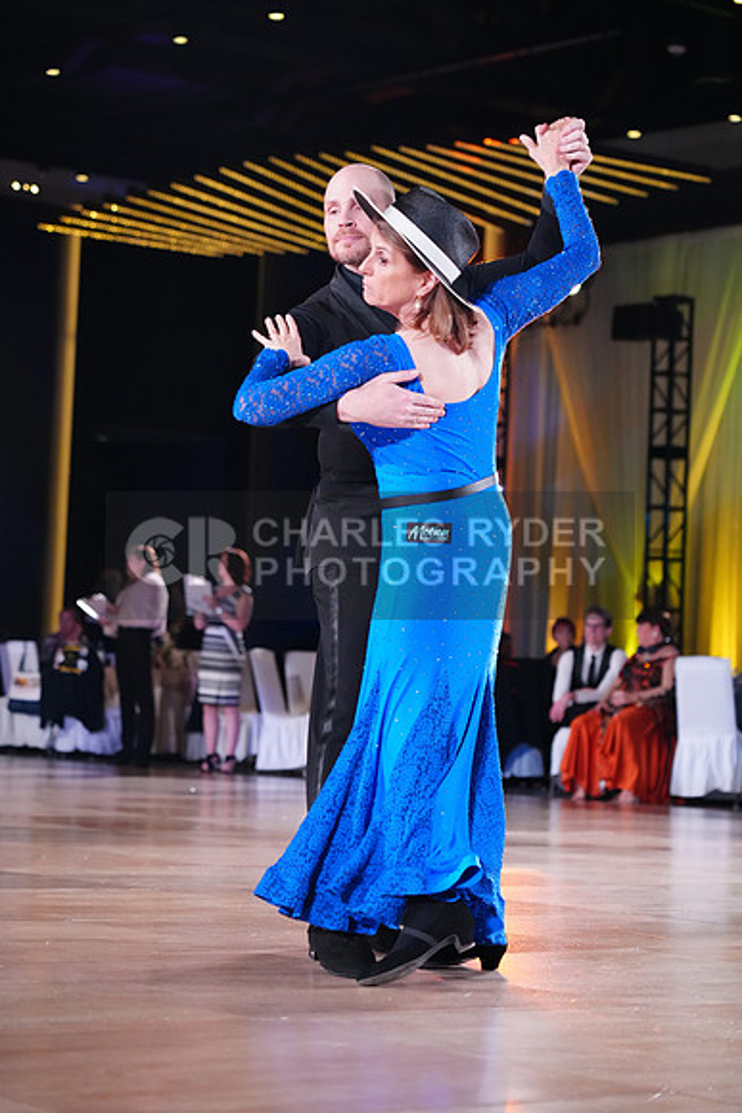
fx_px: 2812
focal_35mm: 91
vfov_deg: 22.4
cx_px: 371
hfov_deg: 15.0
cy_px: 556
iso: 4000
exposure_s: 1/400
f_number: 4
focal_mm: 91
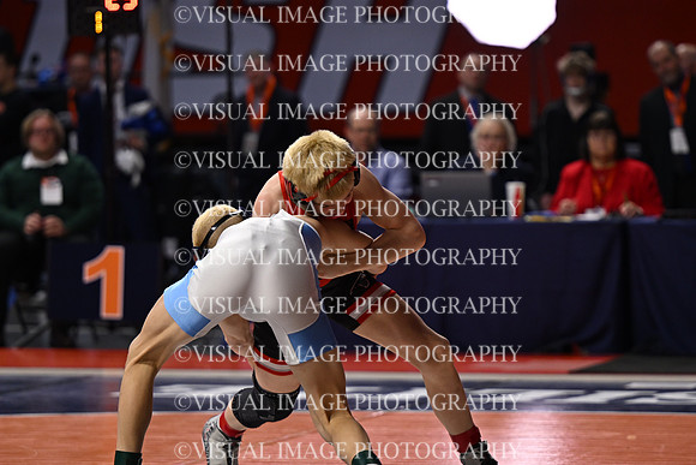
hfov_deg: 11.0
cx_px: 348
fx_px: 3616
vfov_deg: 7.3
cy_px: 232
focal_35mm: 187
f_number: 2.8
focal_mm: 125
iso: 1100
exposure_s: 1/1000
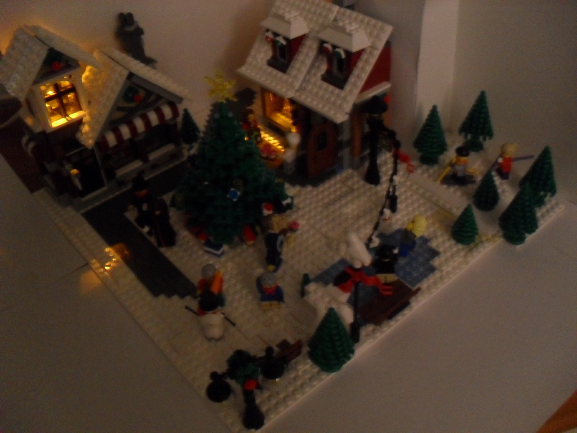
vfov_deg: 40.7
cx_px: 288
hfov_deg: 52.6
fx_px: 583
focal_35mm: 35
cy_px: 216
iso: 400
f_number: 3.2
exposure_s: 1/8
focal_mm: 6.3
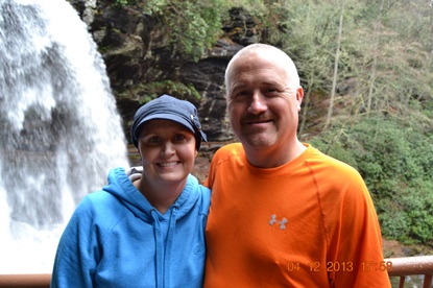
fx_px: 324
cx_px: 216
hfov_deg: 67.4
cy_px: 144
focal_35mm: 27
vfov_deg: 47.9
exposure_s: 1/50
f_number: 5.6
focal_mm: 18
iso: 400
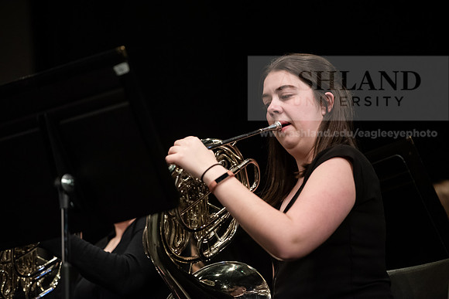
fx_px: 2308
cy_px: 150
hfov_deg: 11.1
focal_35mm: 185
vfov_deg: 7.4
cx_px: 224
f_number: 3.2
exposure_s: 1/250
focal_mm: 185
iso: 3200
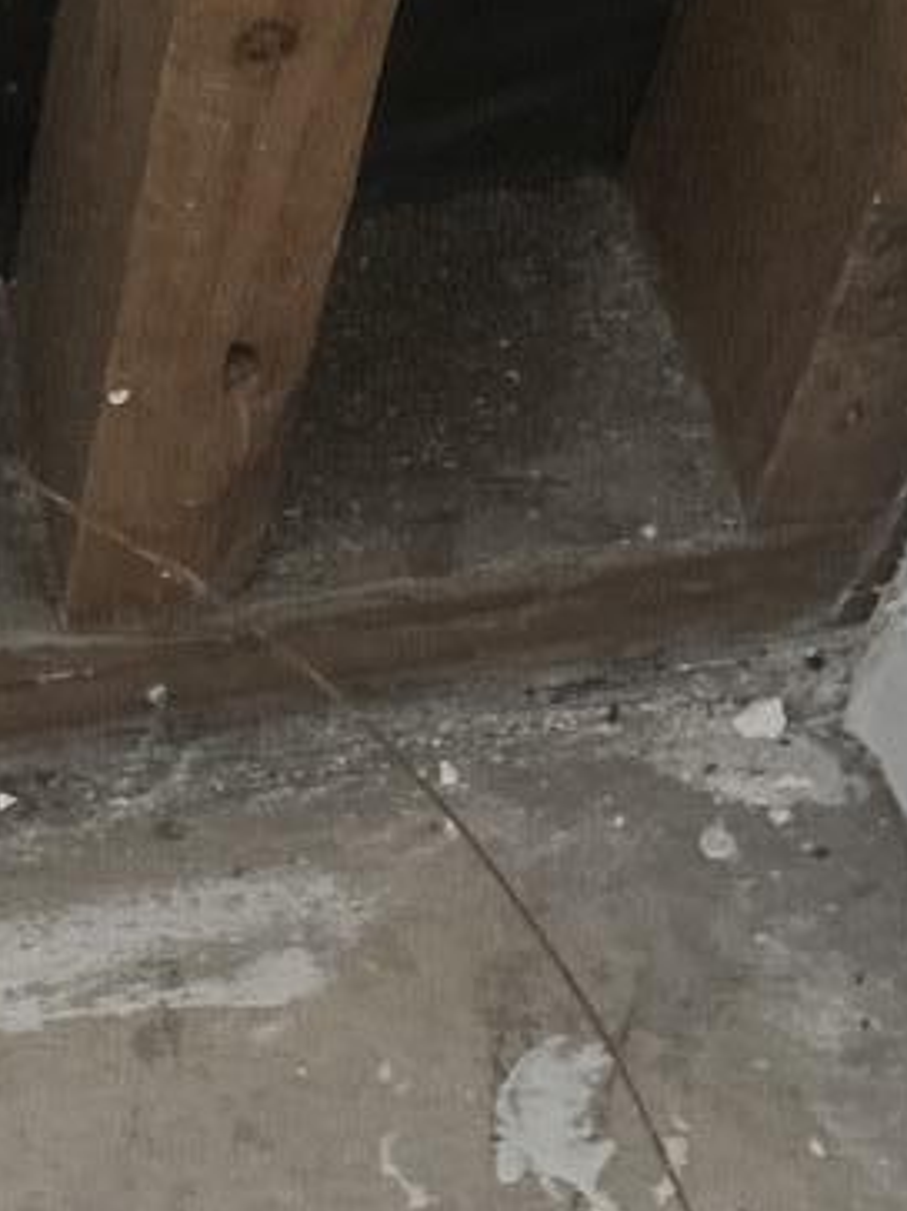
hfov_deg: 11.2
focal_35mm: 127
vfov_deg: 14.5
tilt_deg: -64.6
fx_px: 4439
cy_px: 1832
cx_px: -464
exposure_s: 1/121
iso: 100
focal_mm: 6.86
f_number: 1.78
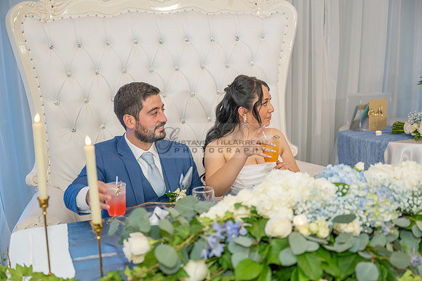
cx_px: 211
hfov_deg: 45.4
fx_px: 504
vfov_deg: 31.2
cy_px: 140
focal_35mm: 43
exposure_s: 1/160
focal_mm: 43
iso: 1000
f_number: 2.8
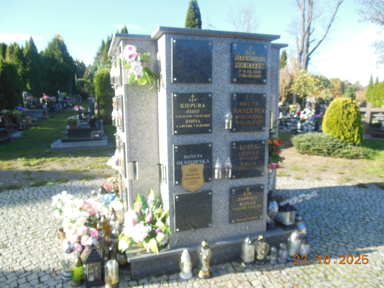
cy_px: 144
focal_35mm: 25
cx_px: 192
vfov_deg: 54.9
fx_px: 277
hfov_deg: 69.4
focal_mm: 4.5
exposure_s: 1/320
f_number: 3.2
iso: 125
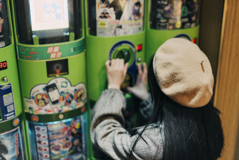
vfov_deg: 27.0
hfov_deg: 39.6
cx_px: 120
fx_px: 332
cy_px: 80
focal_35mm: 50
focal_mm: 50
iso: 800
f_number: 1.4
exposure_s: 1/200
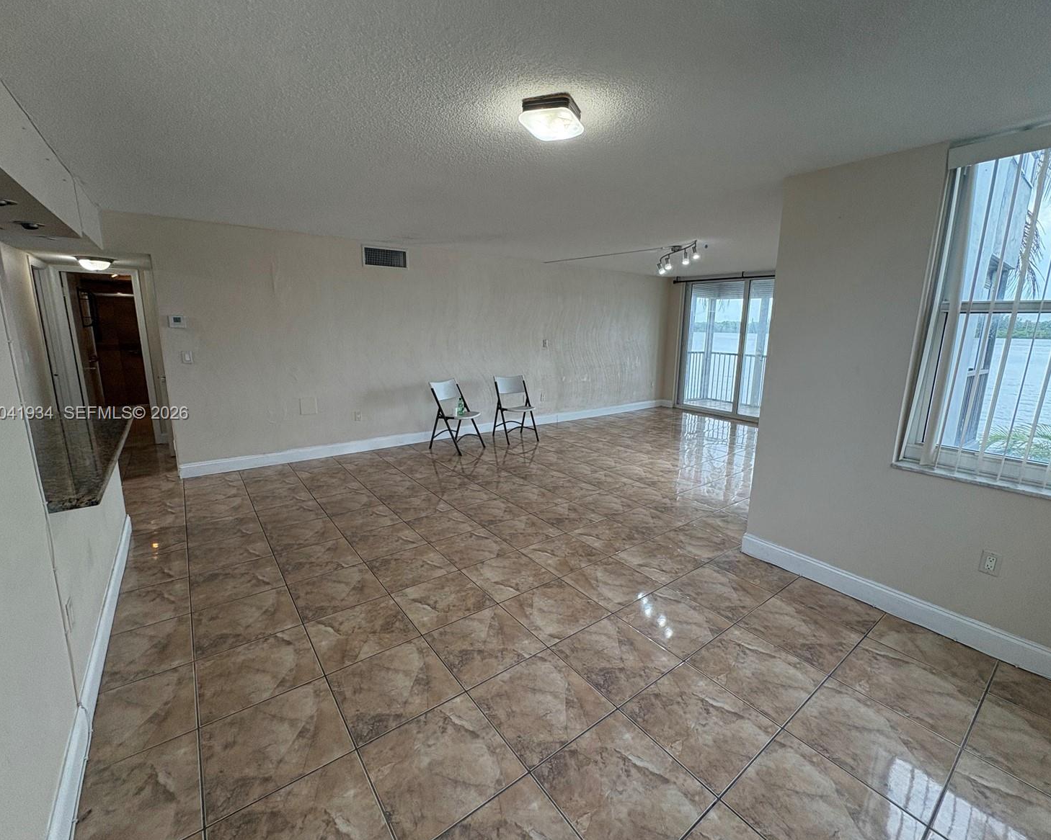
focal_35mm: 15
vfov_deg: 84.0
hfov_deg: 96.8
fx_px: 467
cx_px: 541
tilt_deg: -10.4
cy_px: 414
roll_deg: -0.9
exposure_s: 1/120
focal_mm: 2.22
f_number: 2.2
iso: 125
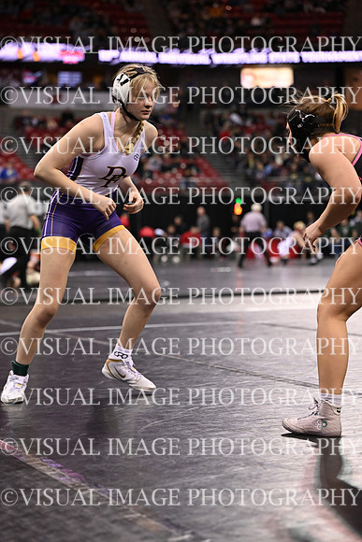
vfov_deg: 22.9
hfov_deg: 15.4
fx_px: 1342
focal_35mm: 89
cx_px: 181
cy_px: 271
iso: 4000
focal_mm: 89
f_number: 3.2
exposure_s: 1/1000
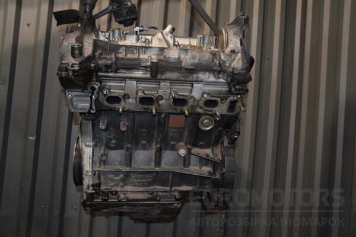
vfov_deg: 40.0
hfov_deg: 57.2
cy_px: 118
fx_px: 326
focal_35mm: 33
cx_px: 178
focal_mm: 22
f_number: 5
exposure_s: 1/60
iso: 800
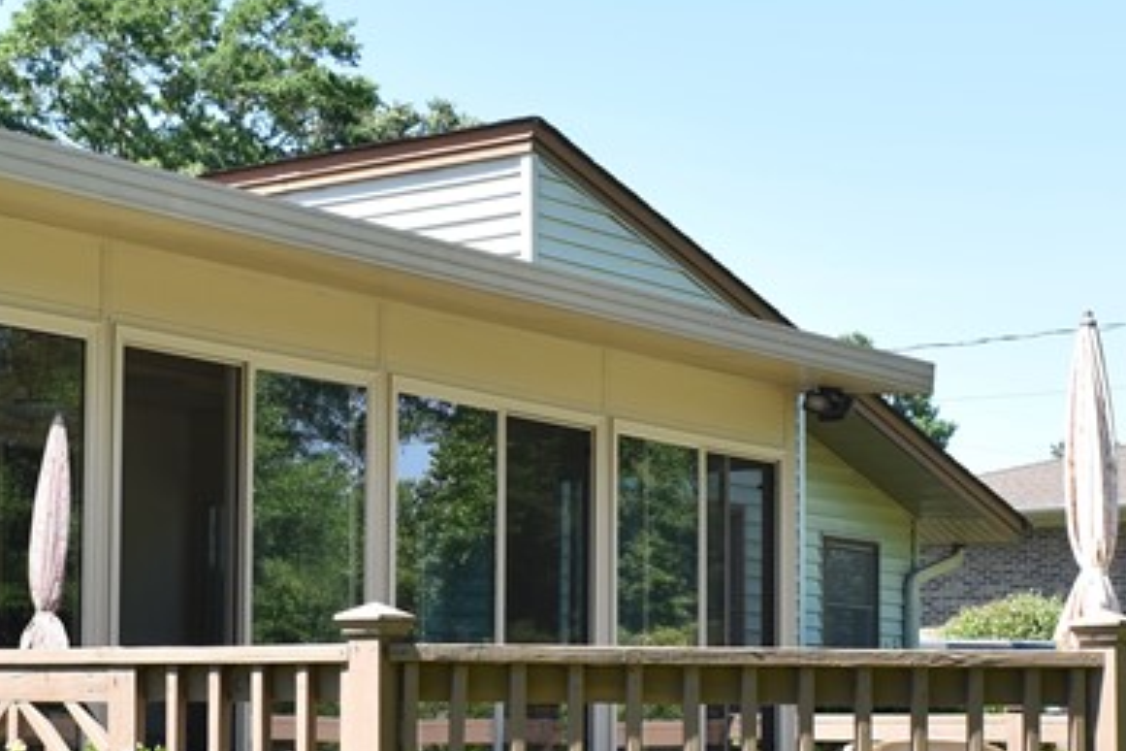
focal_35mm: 88
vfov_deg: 15.4
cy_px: 563
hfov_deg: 22.8
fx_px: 2765
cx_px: 260
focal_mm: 21
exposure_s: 1/160
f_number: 6.3
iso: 100
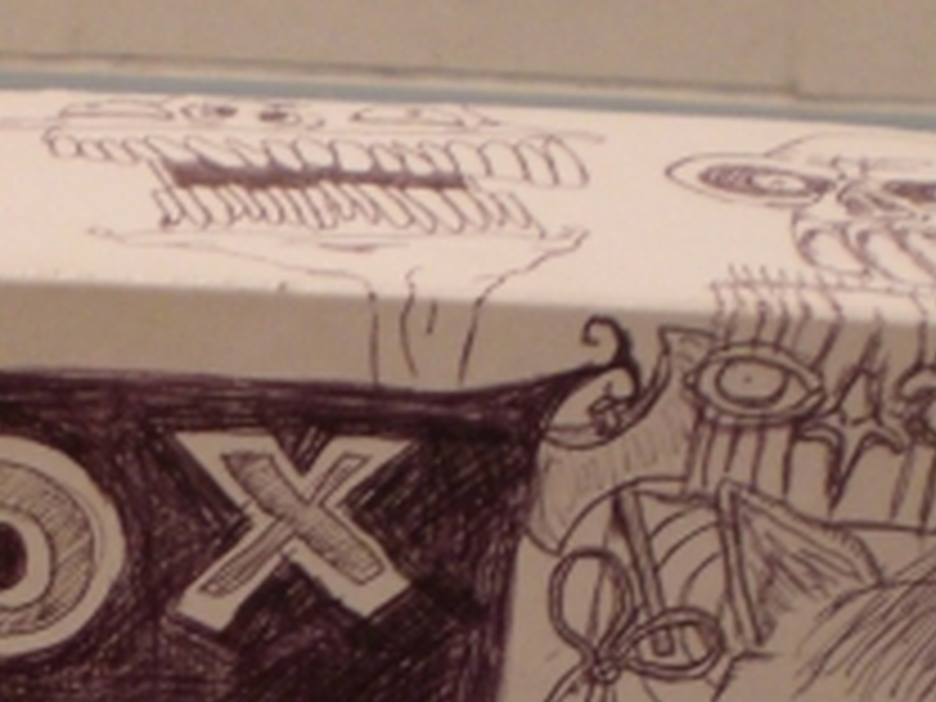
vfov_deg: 12.3
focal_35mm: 117
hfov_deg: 16.7
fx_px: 3164
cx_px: 162
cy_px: 896
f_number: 3.1
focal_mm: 6.3
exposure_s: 1/6
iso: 200
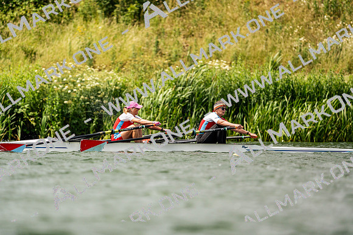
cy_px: 118
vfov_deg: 2.3
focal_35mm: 600
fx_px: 5884
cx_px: 176
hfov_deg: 3.4
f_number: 6.3
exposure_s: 1/2000
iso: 400
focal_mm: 600
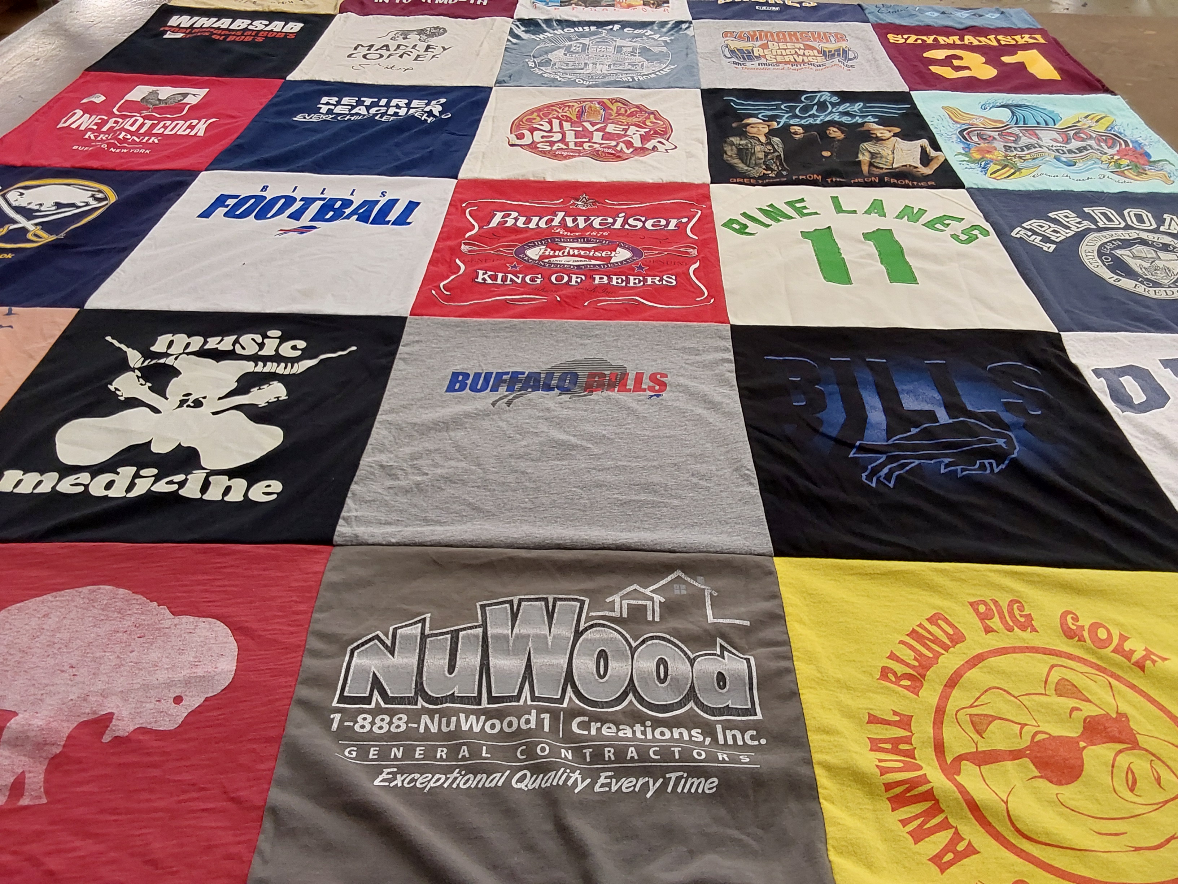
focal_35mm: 28
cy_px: 442
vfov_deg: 49.7
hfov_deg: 63.4
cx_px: 589
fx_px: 953
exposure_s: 1/50
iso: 100
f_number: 1.9
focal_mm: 2.91
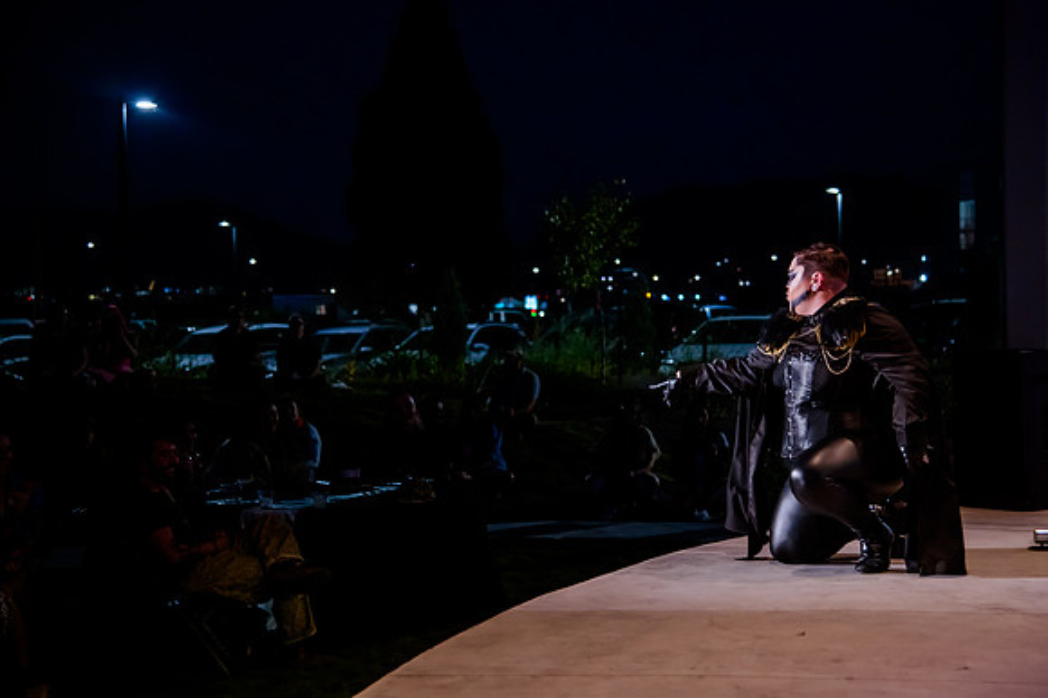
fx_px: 1921
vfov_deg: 20.6
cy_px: 331
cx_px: 551
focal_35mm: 66
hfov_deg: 30.5
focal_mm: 62
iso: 2000
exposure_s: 1/250
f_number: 4
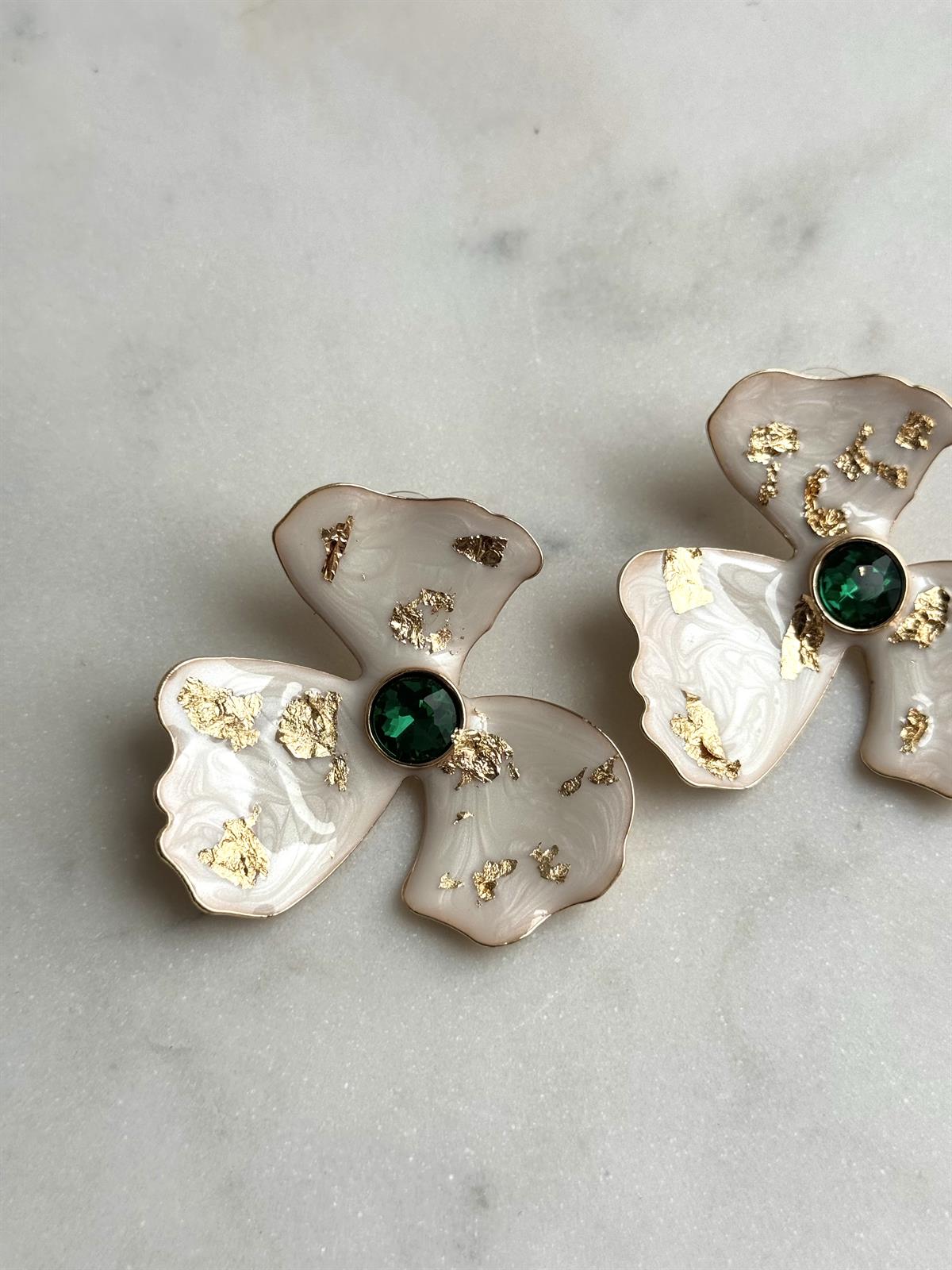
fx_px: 1760
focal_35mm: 48
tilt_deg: -65.7
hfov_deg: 30.3
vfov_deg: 39.7
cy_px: 635
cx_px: 476
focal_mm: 6.86
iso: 64
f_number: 1.78
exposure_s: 1/664
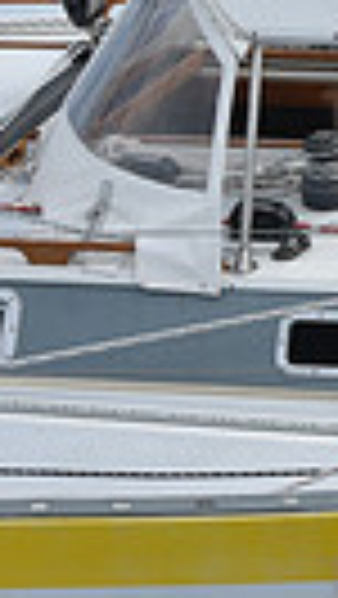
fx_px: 5089
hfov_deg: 3.7
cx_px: 1194
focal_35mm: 320
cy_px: 232
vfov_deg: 6.7
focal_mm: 70
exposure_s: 1/1250
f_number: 6.3
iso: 200
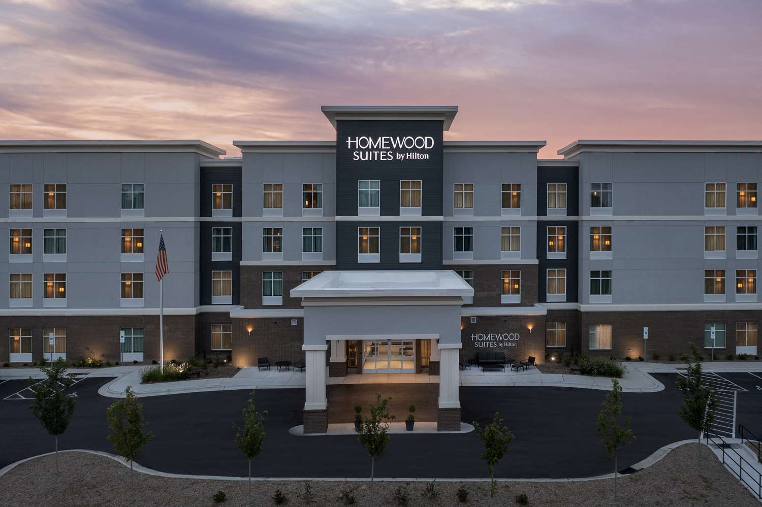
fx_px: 592
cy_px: 254
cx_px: 381
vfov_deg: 46.4
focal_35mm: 28
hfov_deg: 65.5
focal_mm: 10.26
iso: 100
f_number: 3.2
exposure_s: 1/50
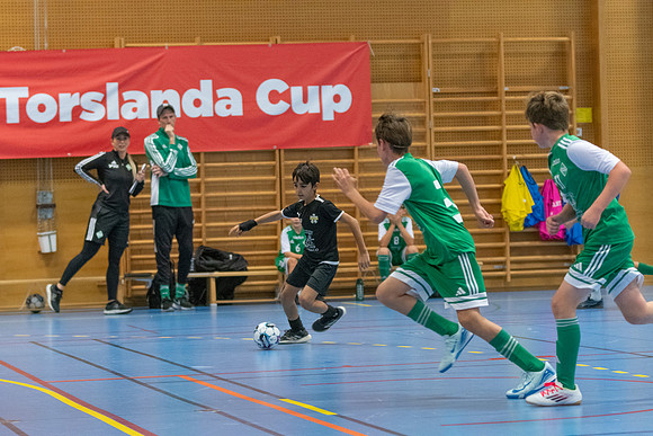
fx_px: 2340
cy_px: 218
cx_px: 326
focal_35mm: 129
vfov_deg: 10.6
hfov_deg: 15.9
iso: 8000
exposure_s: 1/500
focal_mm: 86
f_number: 2.8
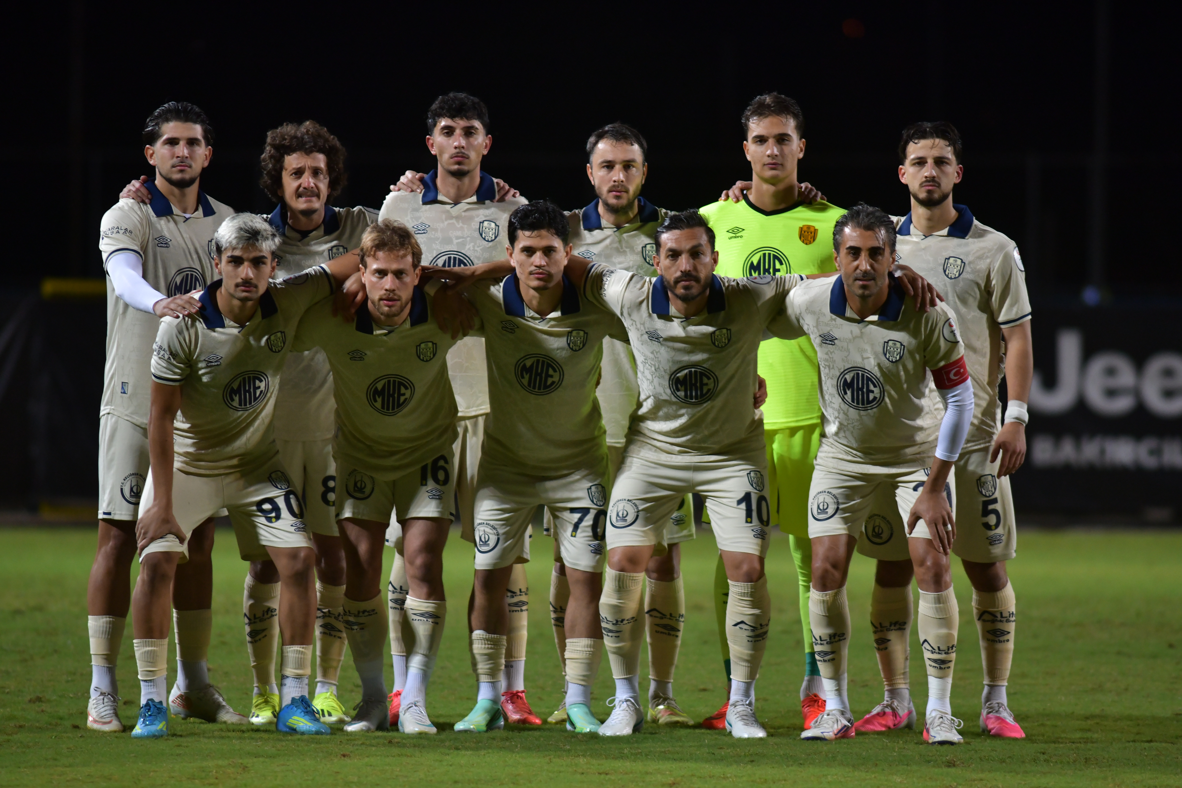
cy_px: 394
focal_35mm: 300
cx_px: 591
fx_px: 9849
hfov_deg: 6.9
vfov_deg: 4.6
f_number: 4
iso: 1000
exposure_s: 1/800
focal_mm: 300
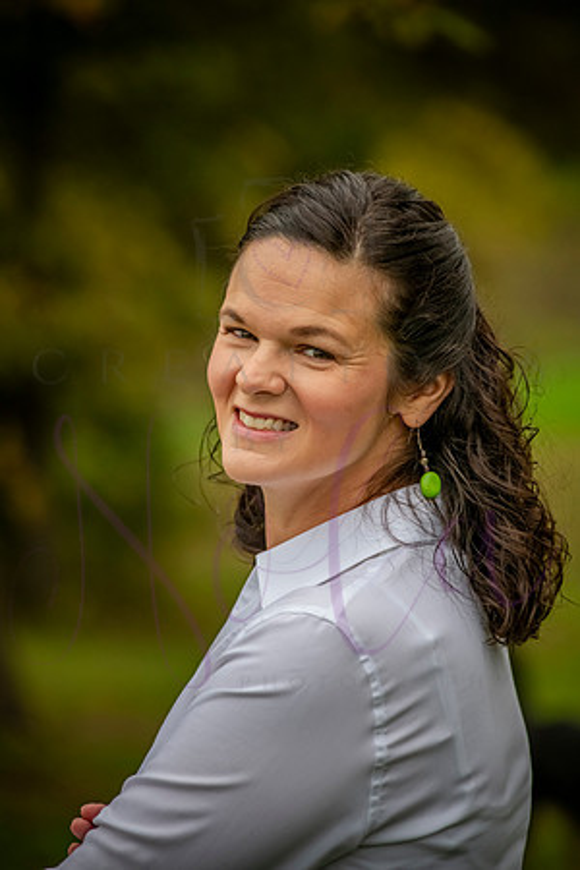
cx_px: 290
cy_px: 435
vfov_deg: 14.2
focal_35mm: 145
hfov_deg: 9.5
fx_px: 3504
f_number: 5
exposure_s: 1/1600
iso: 2000
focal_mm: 145
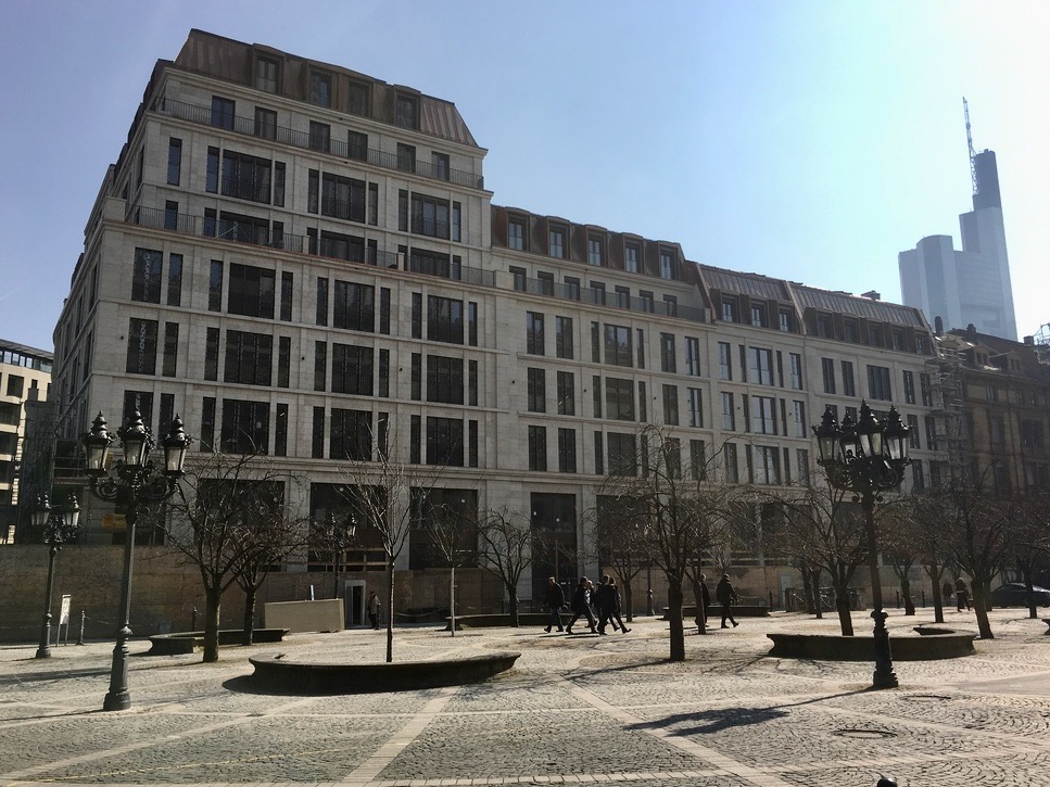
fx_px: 910
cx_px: 514
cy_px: 395
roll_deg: +0.4
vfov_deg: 46.8
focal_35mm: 30
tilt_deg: +12.8
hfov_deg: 60.0
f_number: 2.2
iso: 25
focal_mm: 4.15
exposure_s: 1/1876
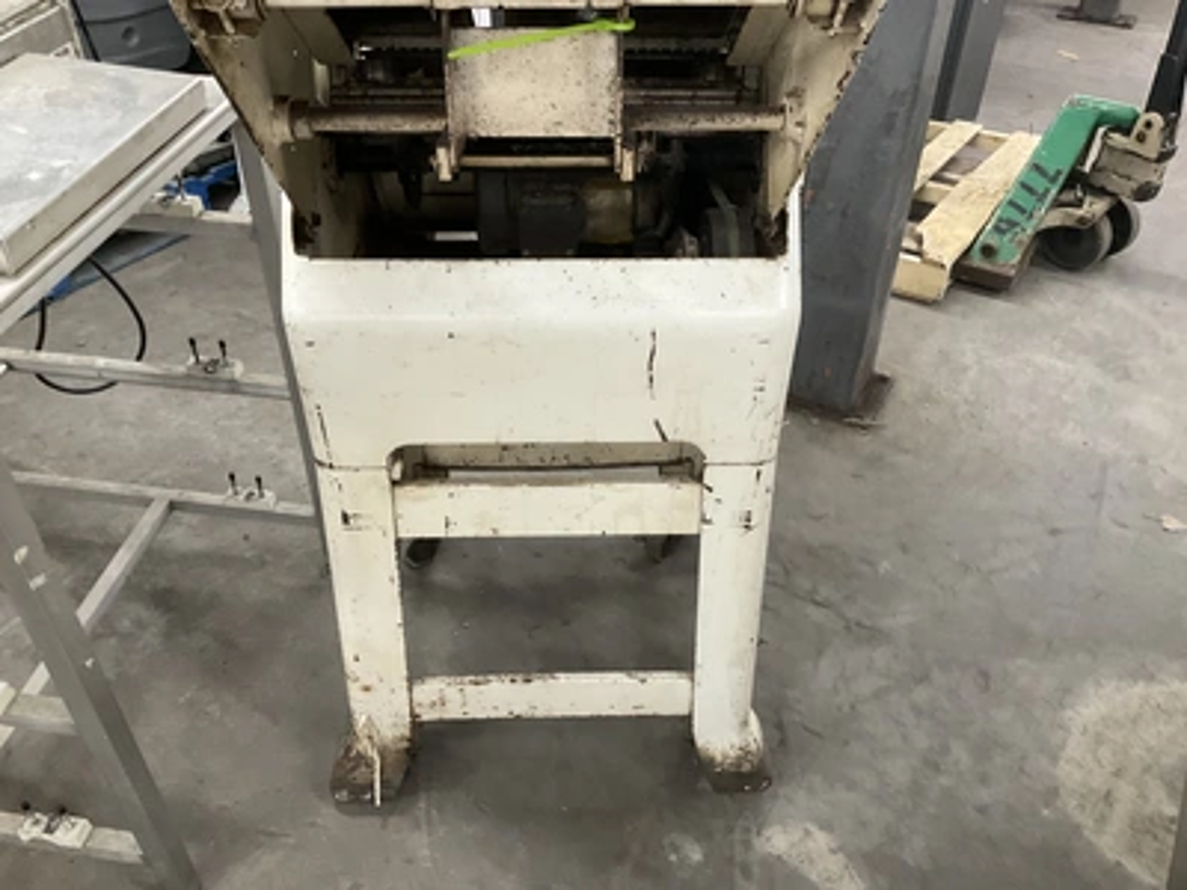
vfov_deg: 48.2
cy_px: 445
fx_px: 994
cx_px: 594
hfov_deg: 61.7
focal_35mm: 29
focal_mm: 3
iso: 160
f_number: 1.8
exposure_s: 1/60
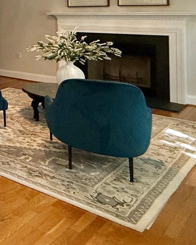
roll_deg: +0.1
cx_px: -172
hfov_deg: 20.6
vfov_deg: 37.3
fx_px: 326
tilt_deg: +1.2
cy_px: 7
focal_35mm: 45
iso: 250
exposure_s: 1/120
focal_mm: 2.22
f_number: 2.2
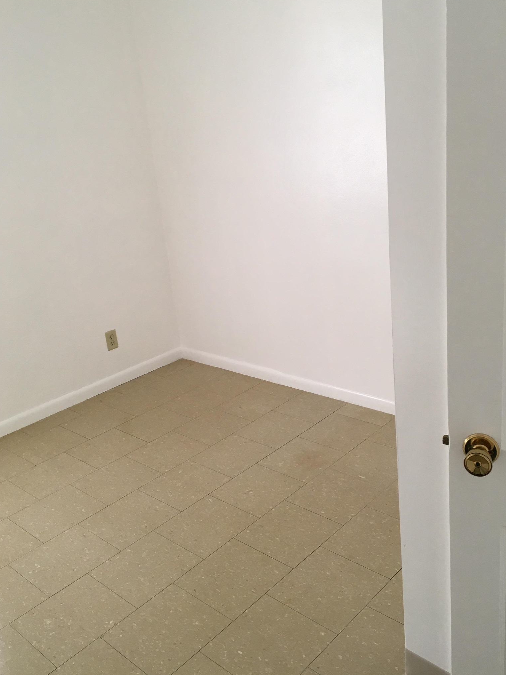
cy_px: 326
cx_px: 269
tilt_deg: -17.7
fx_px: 643
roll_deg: +6.6
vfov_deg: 55.3
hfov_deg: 42.9
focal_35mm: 33
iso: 25
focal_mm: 4.15
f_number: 2.2
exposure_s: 1/30
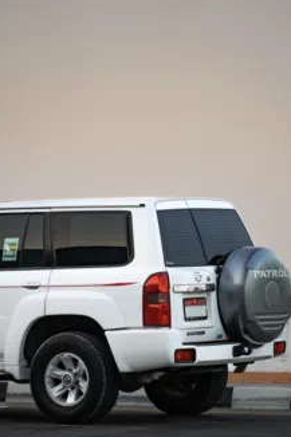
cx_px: 166
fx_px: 3395
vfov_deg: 7.4
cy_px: 263
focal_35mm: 280
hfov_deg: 4.9
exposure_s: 1/60
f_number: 5.6
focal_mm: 135
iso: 320
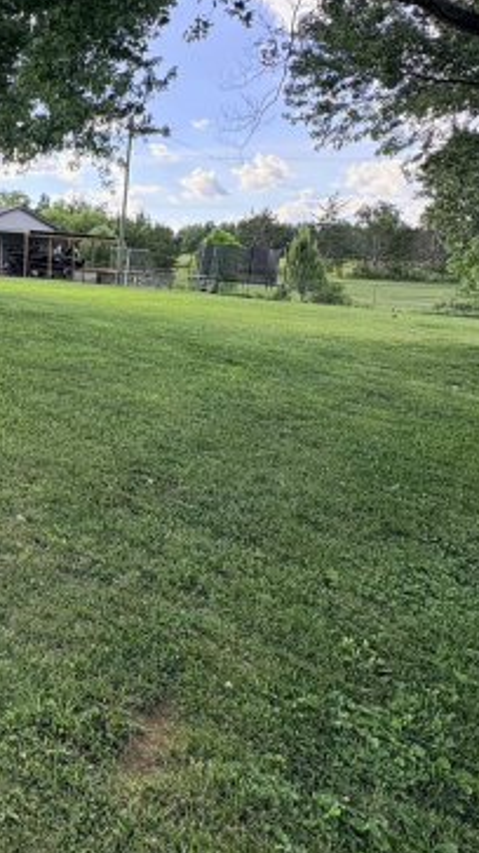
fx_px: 633
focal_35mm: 28
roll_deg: -1.2
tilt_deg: -1.7
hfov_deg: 37.2
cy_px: 300
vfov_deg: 66.5
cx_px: 2
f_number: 2.2
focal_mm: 2.22
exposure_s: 1/430
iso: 64
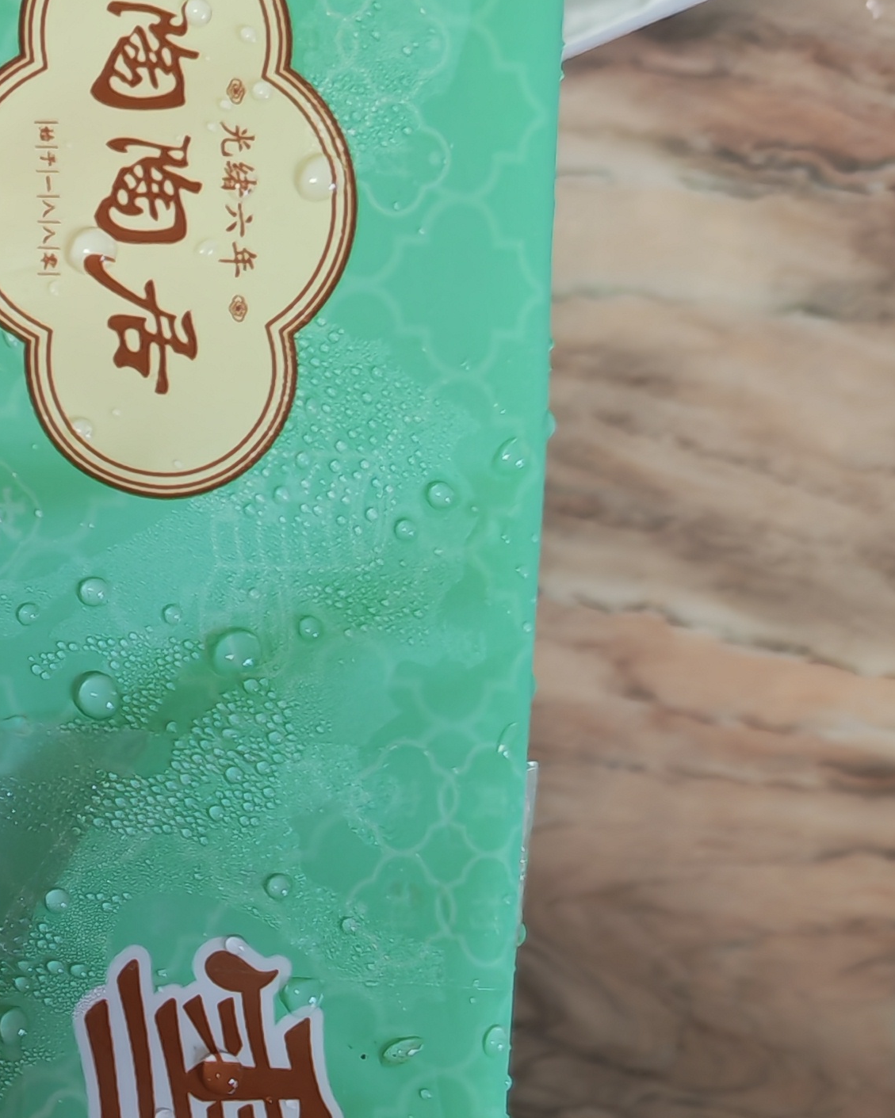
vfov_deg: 26.6
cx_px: -294
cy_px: 1074
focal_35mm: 68
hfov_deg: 20.4
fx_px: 2251
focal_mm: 5.52
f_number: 1.95
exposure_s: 1/100
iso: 500
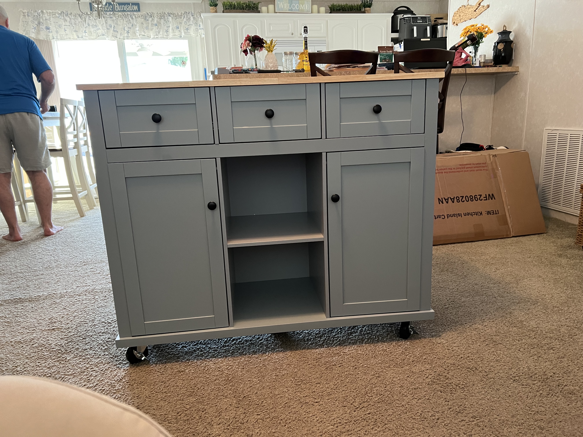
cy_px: 218
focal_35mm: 26
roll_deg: +2.6
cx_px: 292
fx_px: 438
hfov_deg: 67.3
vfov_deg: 53.1
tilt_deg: -13.5
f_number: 1.5
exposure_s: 1/60
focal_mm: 5.7
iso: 320
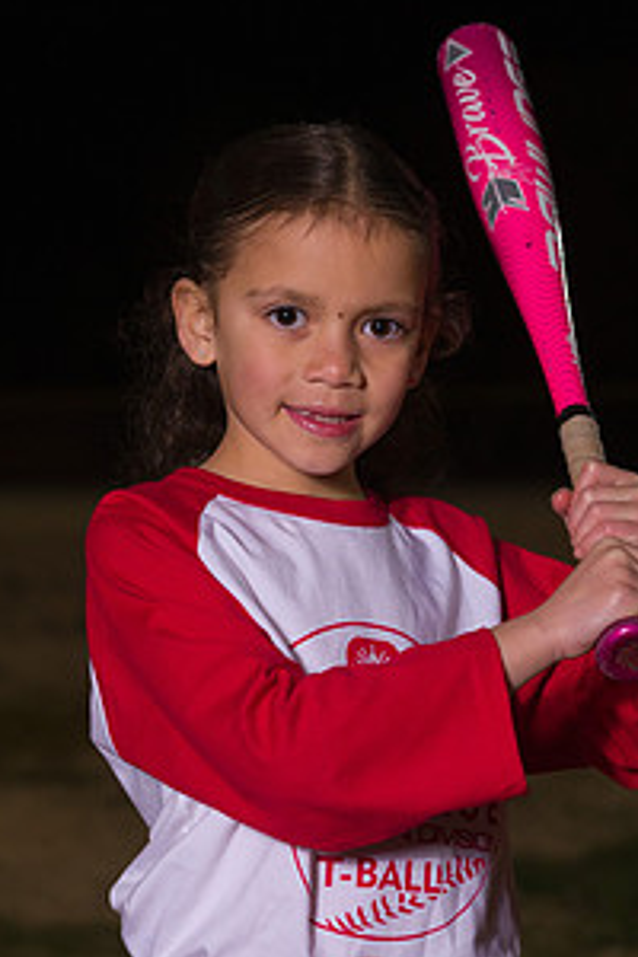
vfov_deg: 13.7
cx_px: 341
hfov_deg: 9.1
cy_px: 683
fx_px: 3987
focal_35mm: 150
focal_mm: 100
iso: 2000
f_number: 5.6
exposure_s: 1/500
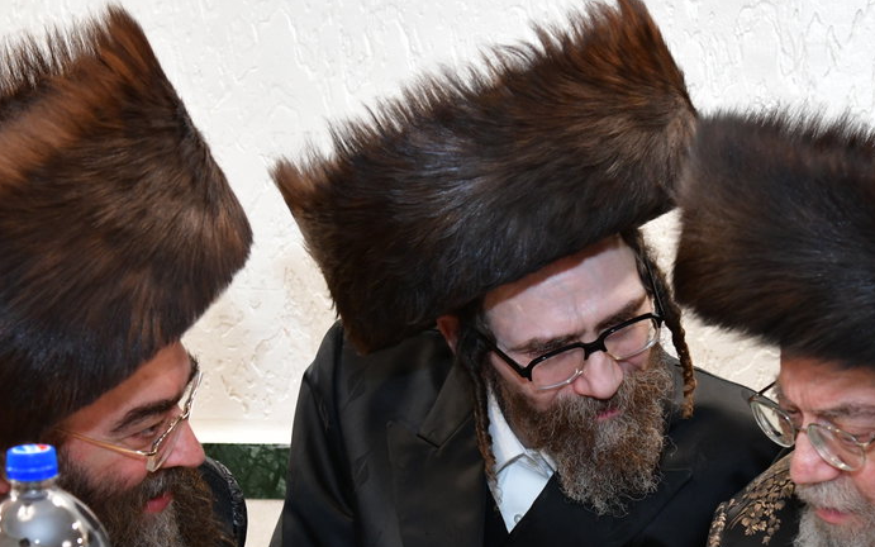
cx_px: 481
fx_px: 2266
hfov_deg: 21.9
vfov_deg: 13.7
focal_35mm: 95
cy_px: 393
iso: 2000
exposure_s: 1/100
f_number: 5.6
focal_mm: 46
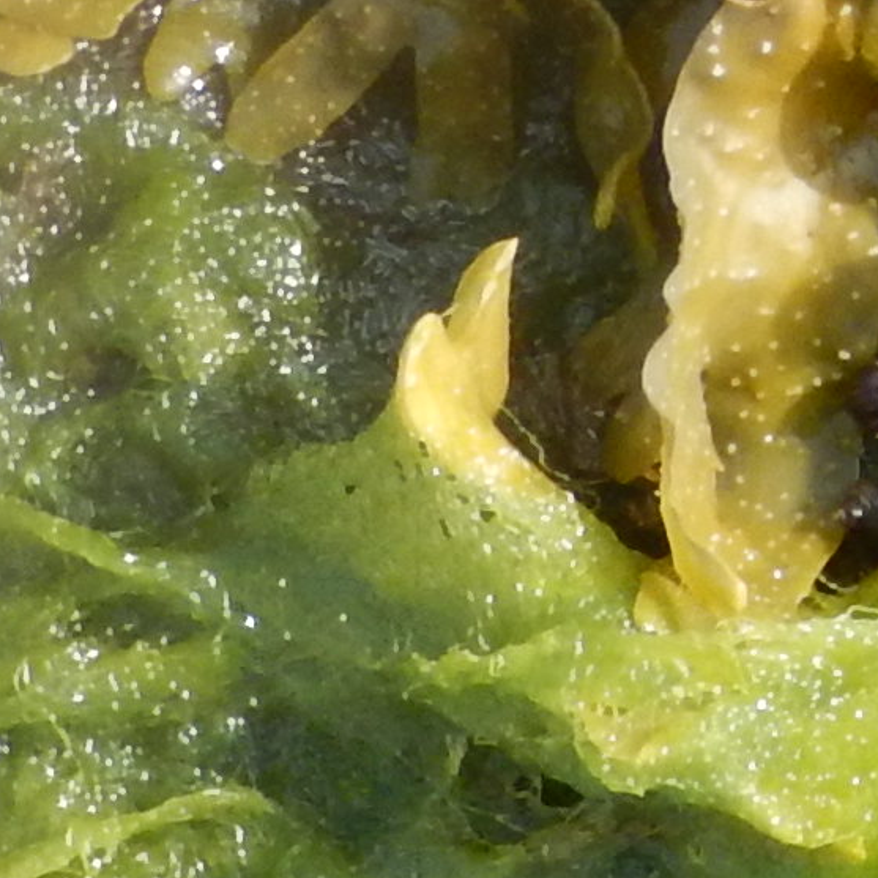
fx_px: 9240
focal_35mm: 322
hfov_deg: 5.0
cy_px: -569
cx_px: 3189
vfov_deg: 5.4
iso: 180
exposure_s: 1/250
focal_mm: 7.8
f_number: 4.3
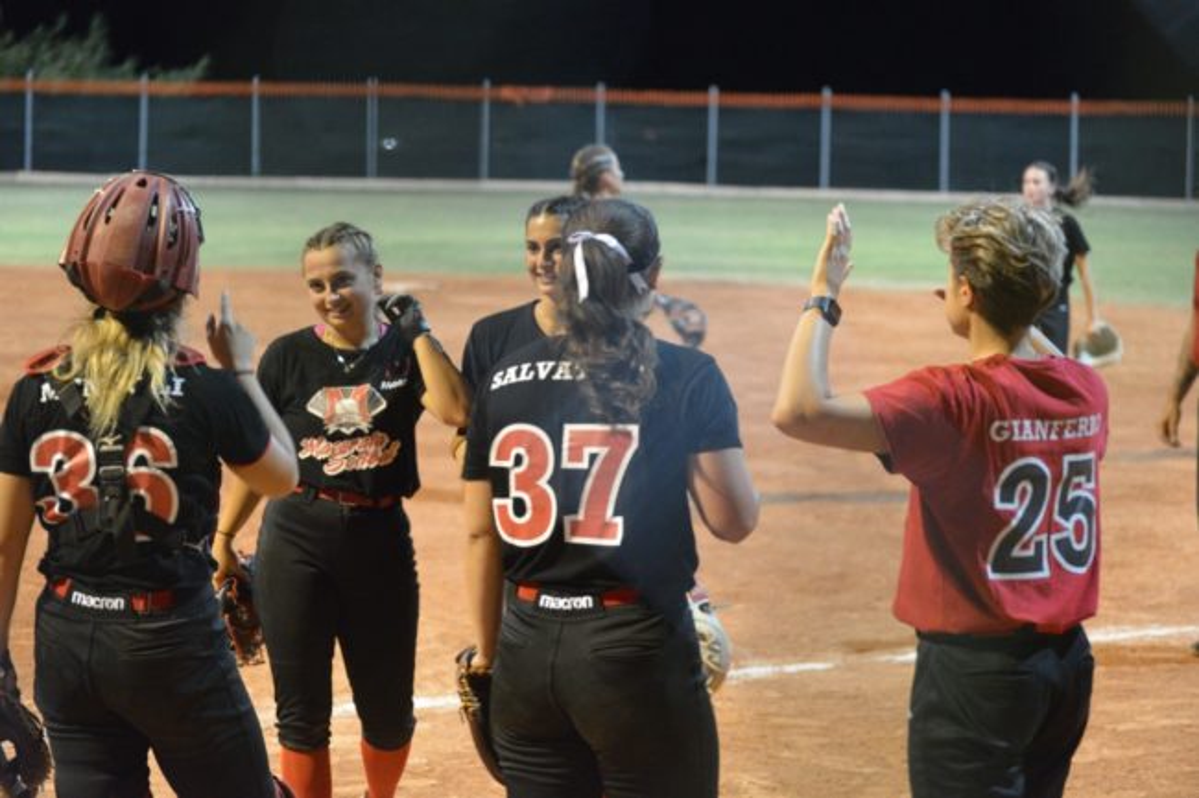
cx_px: 600
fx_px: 3263
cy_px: 399
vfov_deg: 14.0
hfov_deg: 20.8
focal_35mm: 98
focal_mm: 98
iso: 6400
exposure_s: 1/125
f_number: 4.5
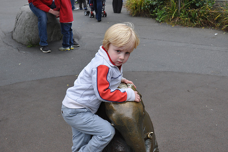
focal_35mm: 52
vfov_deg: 25.7
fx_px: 332
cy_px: 76
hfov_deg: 37.9
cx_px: 114
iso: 320
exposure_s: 1/320
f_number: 9
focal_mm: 35
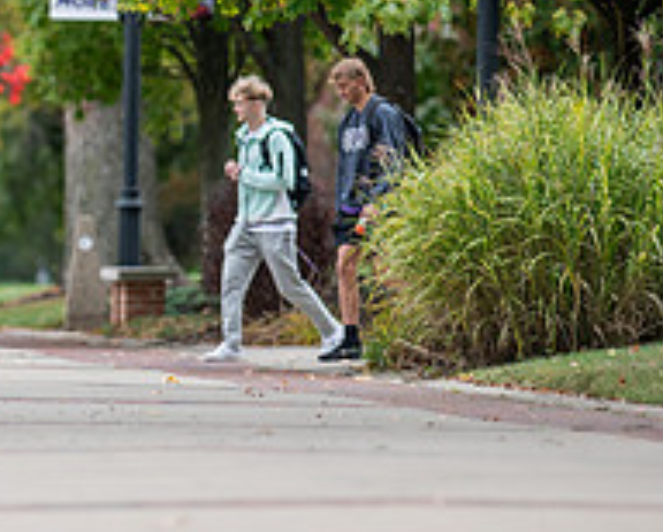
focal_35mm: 850
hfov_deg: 2.3
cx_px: -294
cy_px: 12
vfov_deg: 1.8
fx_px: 16696
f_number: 3.5
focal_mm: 300
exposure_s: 1/400
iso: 160
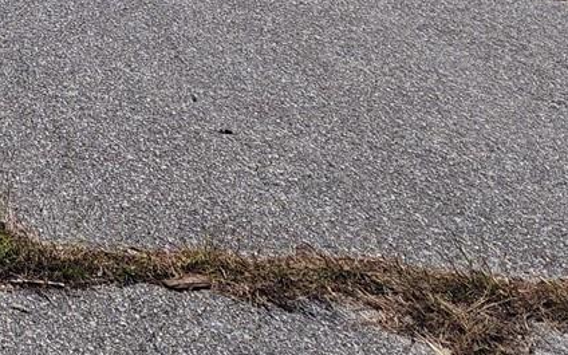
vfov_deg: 13.2
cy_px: -225
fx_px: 1424
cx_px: -175
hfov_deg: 20.5
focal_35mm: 92
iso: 12
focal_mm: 6.4
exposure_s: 1/2579
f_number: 1.8
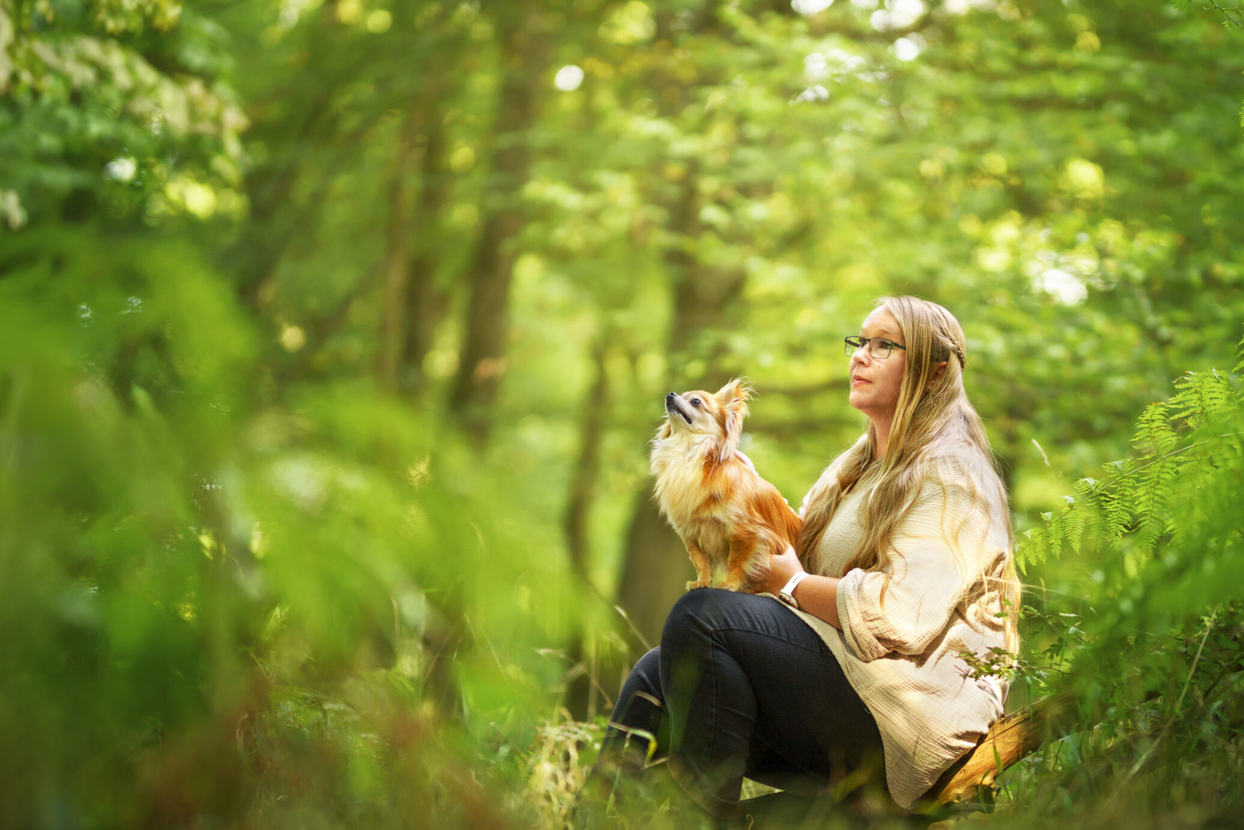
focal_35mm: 105
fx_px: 3629
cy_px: 490
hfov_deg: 19.4
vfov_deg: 13.0
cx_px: 692
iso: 200
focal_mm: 85
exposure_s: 1/640
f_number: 1.4
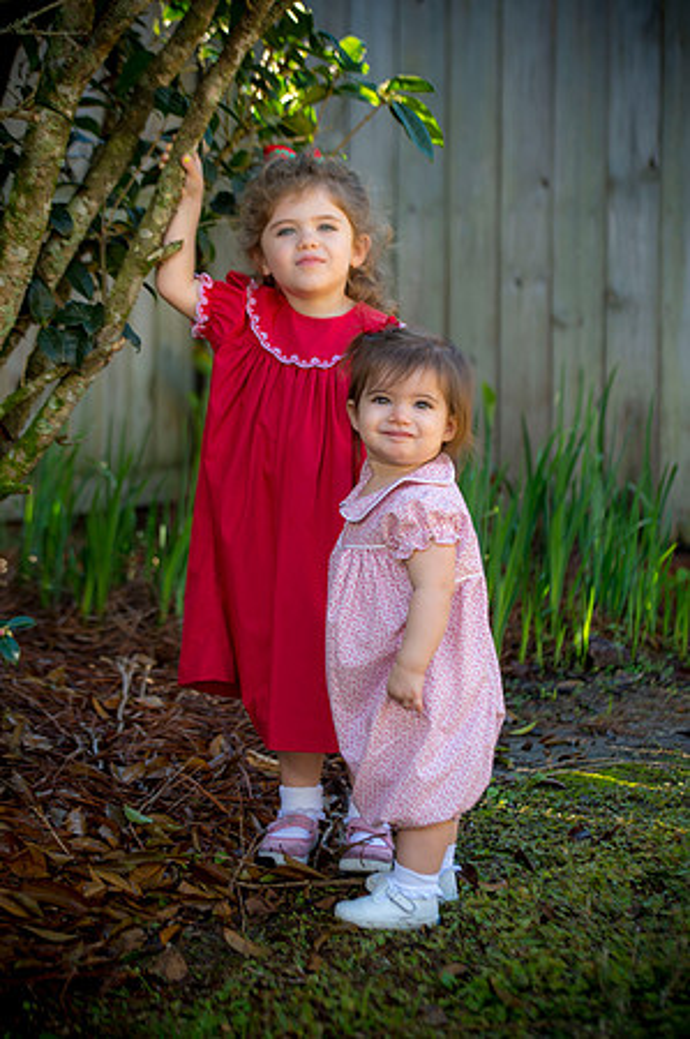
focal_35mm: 86
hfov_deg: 15.9
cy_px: 520
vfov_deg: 23.7
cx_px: 345
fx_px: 2478
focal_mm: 86
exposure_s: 1/250
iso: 320
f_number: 4
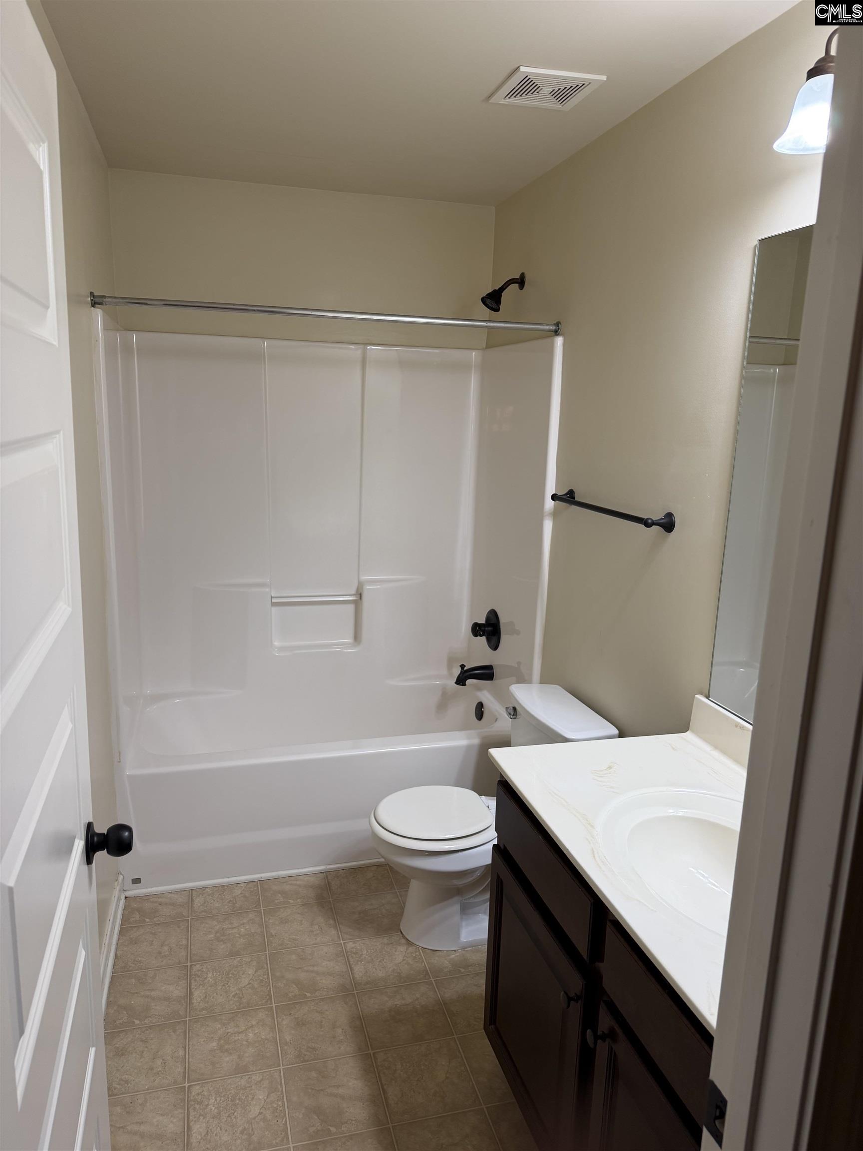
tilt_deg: -11.9
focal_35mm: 24
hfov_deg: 56.8
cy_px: 576
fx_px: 798
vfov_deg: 71.6
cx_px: 432
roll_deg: -2.1
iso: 125
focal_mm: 6.76
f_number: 1.78
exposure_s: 1/120
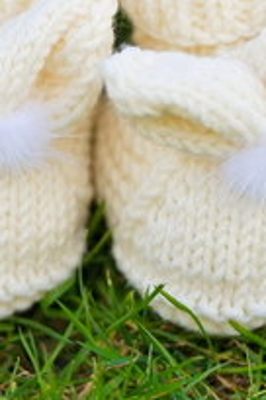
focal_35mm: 191
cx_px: 94
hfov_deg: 7.2
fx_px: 2117
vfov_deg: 10.6
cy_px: -76
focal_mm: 65
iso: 100
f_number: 2.5
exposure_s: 1/320
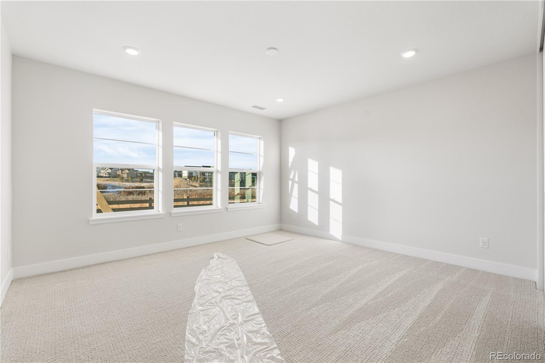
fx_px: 242
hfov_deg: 96.7
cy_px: 182
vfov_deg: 73.7
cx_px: 272
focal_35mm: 16
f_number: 8
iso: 160
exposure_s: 1/25
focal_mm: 16
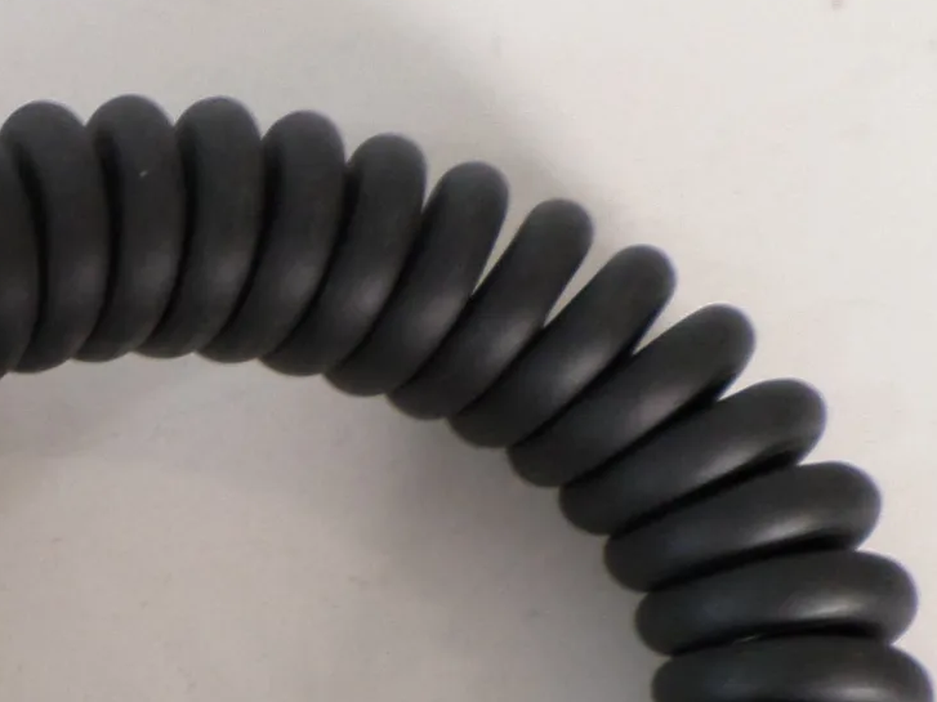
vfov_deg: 16.2
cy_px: 826
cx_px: -347
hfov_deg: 20.0
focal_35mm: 88
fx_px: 2382
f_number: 2.5
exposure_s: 1/30
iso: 80
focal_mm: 4.5
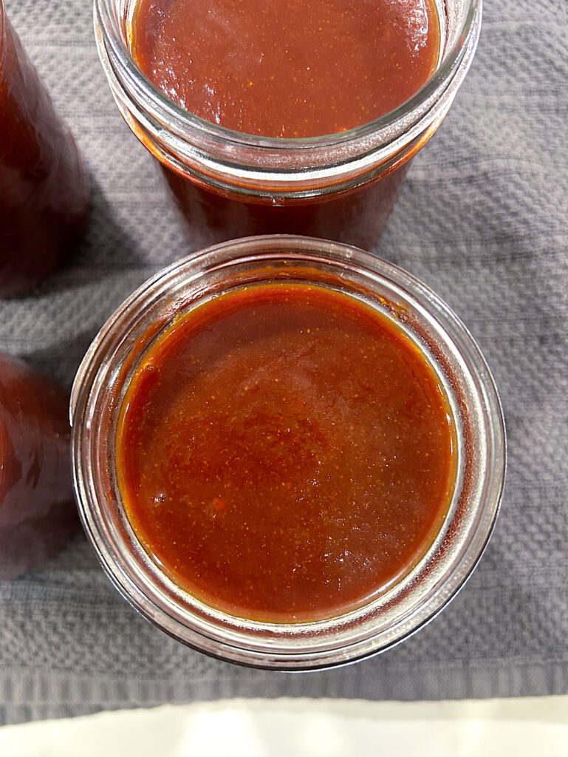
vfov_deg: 67.3
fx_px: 568
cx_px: 284
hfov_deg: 53.1
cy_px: 378
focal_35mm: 26
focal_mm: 5.7
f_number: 1.5
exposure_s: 1/60
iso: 250
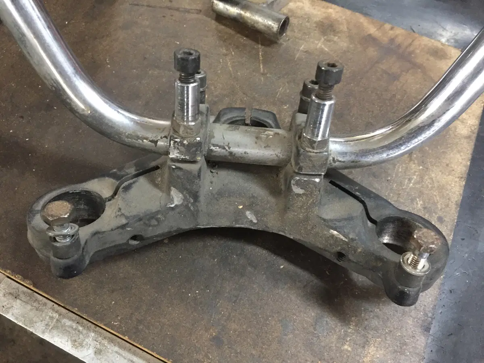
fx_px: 405
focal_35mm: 29
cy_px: 182
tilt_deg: -58.9
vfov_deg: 48.2
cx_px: 242
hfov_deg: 61.7
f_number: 2.2
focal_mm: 4.15
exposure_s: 1/20
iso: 250
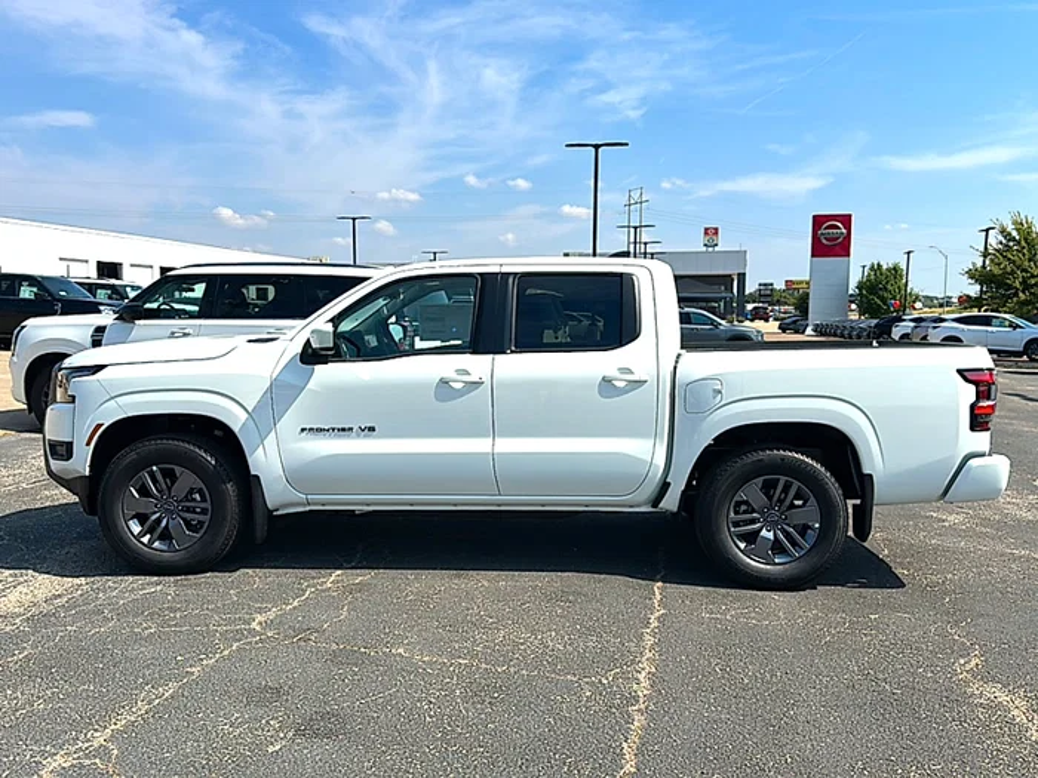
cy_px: 389
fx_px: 750
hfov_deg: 69.4
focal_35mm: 25
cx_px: 519
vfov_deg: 54.9
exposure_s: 1/7143
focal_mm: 6.86
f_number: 1.78
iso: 80
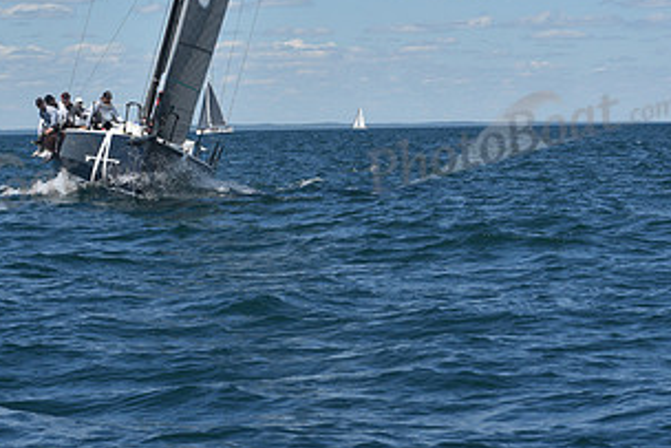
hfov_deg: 12.5
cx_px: 253
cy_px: -170
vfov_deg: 8.2
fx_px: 3058
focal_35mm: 164
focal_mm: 86
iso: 250
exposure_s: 1/800
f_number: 11
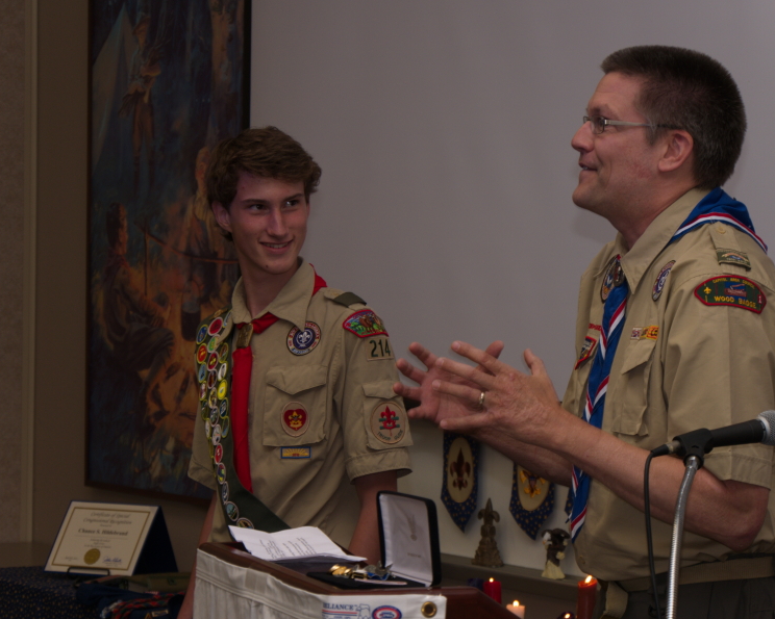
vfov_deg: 12.1
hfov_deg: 15.0
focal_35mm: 128
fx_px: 2936
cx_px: 414
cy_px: 309
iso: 200
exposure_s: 1/60
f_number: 5.2
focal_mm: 61
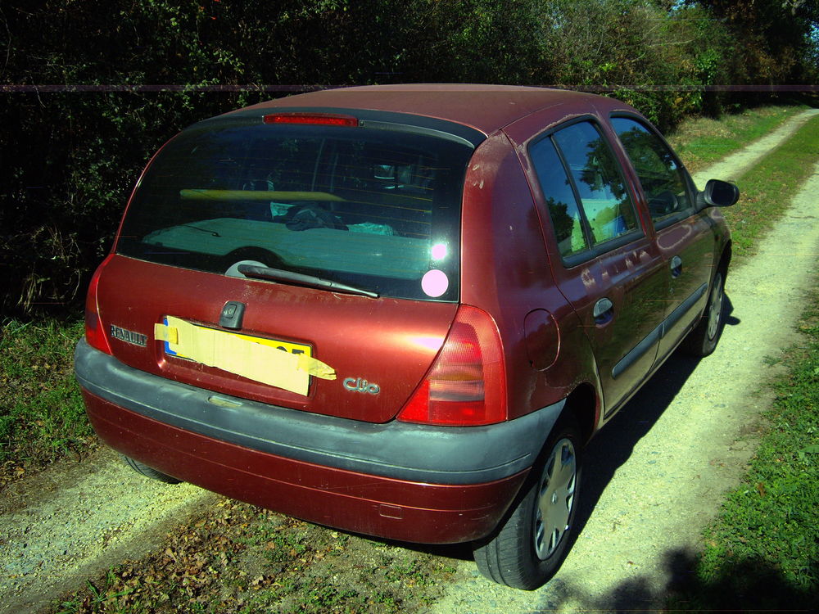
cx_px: 410
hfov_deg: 49.0
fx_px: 899
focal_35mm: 38
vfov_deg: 37.7
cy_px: 307
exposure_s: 1/400
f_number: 2.8
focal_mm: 7.9
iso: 64
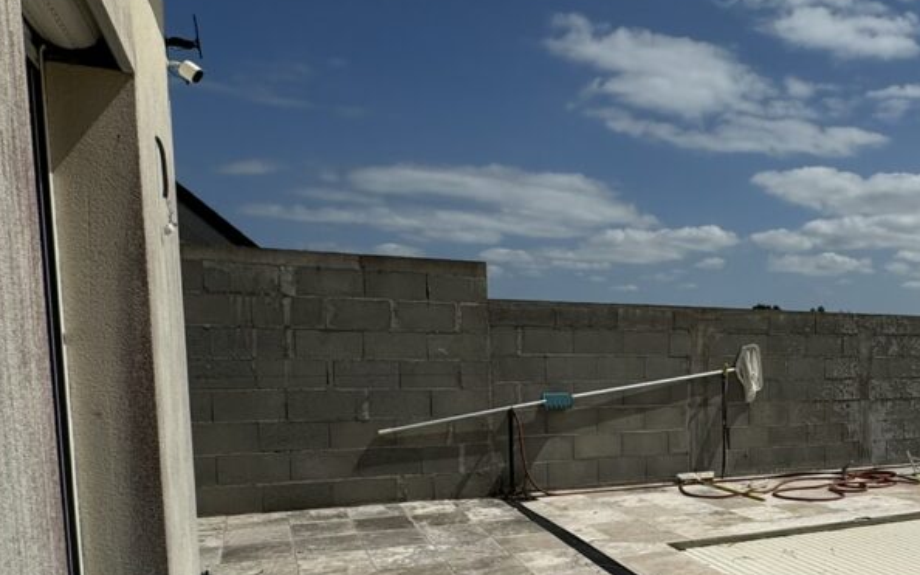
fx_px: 902
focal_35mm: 36
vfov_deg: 34.5
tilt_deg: -5.8
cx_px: 872
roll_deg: -1.2
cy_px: 442
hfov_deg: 47.1
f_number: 2.2
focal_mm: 2.22
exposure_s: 1/5650
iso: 40
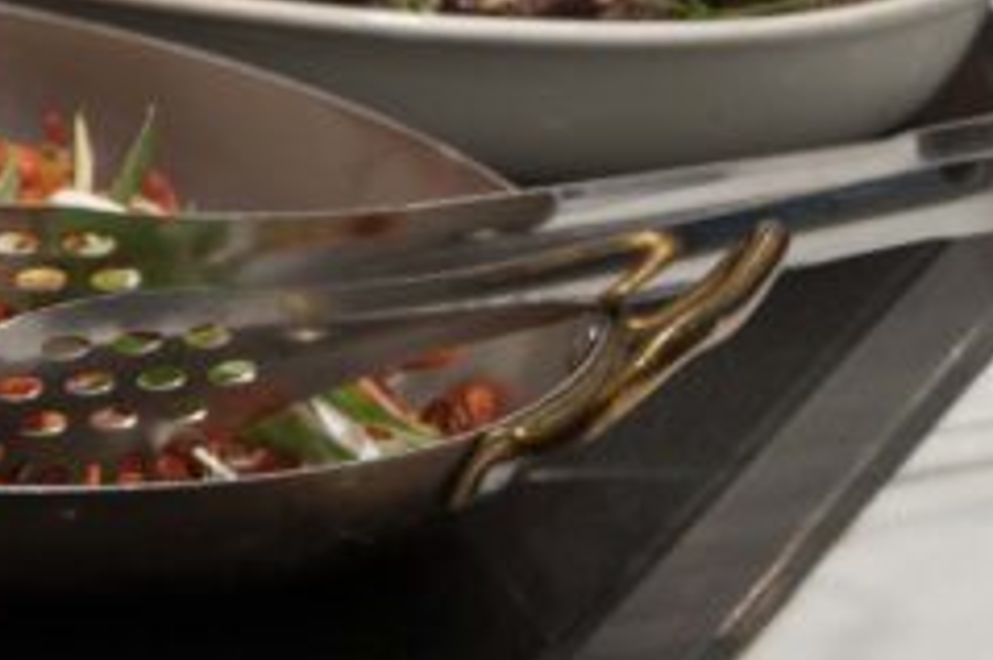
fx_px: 5430
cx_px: -789
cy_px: 550
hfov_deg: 9.9
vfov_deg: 7.0
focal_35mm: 197
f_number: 5.6
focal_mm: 46
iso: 400
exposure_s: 1/160
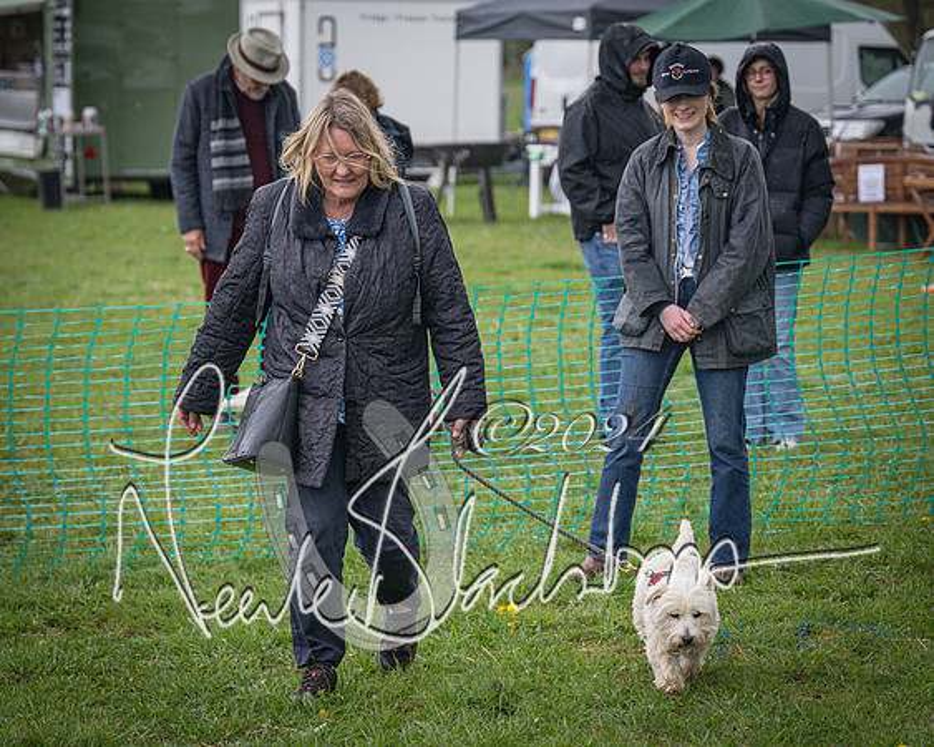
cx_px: 401
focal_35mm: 147
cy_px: 471
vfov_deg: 10.5
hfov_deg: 13.1
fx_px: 4060
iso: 1250
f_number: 4
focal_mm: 99
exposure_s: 1/2500
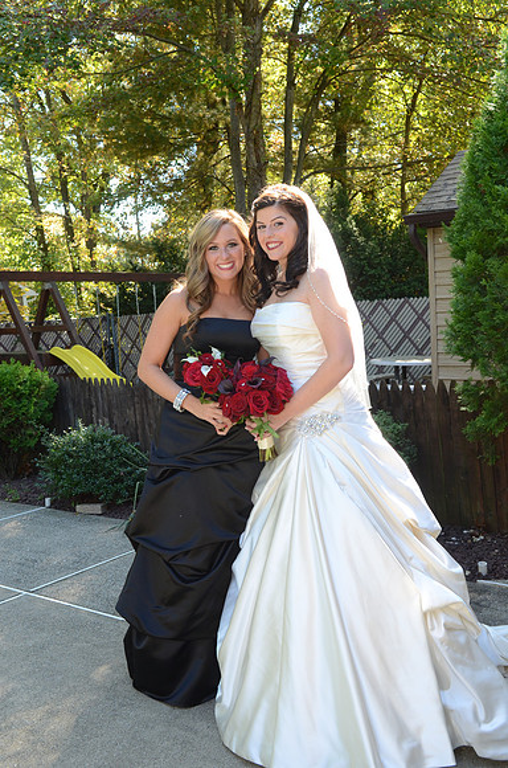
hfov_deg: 36.7
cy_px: 384
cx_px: 254
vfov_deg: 53.2
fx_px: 766
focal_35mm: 36
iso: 500
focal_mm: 24
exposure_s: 1/125
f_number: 6.3
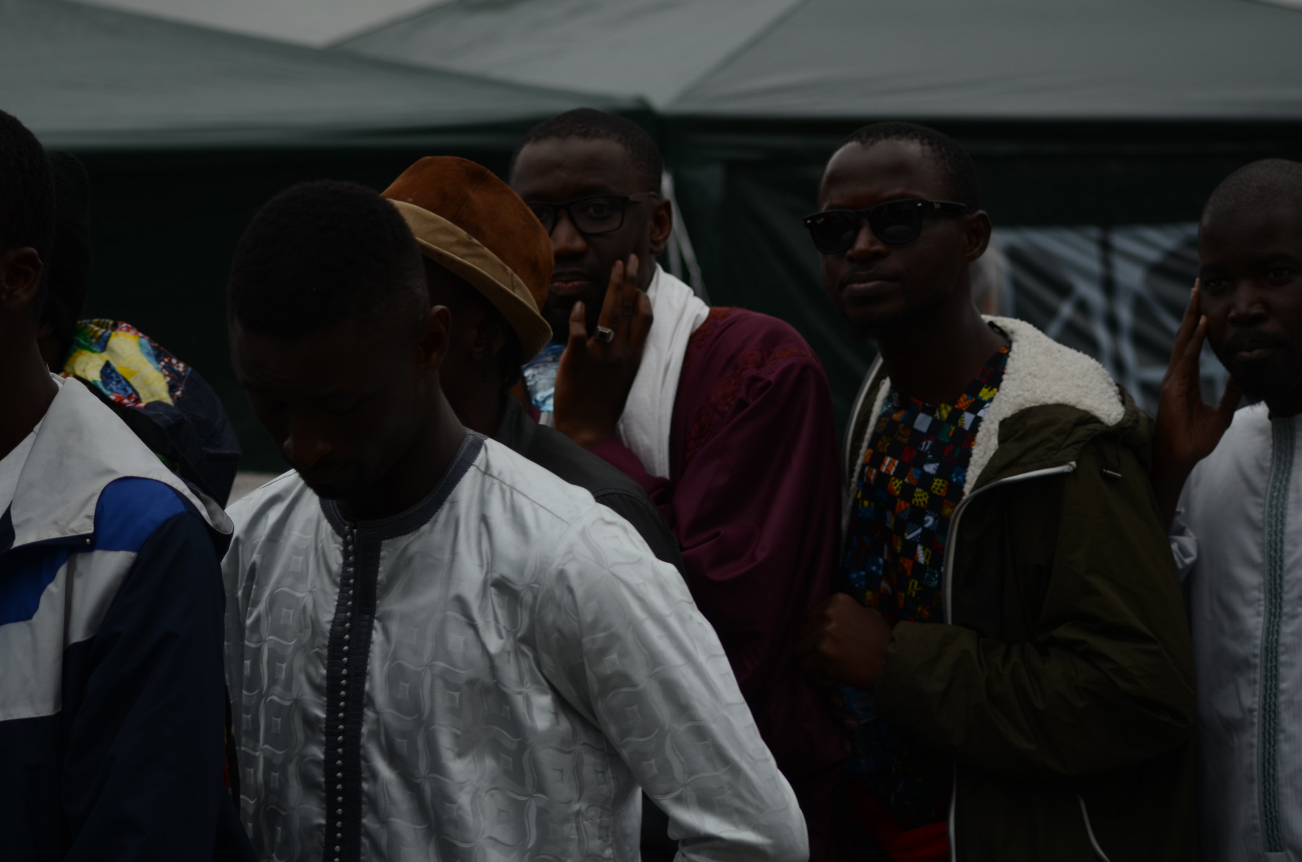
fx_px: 3790
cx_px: 651
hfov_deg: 19.5
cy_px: 431
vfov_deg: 13.0
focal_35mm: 105
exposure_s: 1/200
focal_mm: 70
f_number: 4
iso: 100
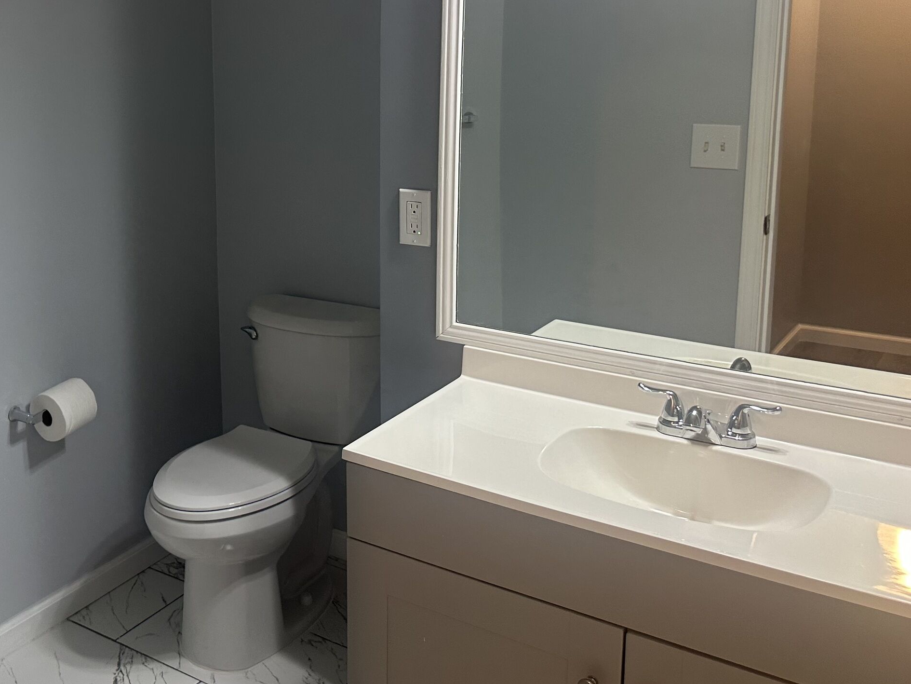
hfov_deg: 46.0
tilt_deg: -9.7
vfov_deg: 36.4
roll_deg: +2.2
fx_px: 1027
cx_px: 218
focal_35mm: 39
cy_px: 215
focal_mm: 6.86
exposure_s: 1/120
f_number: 1.78
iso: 160
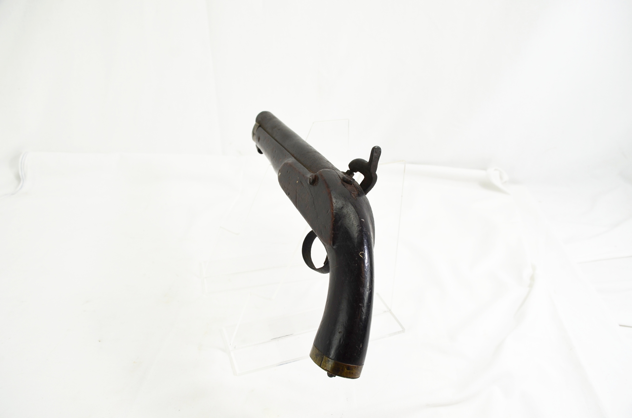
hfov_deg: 62.0
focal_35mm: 30
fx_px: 526
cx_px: 316
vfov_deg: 43.4
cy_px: 209
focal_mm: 20
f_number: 6.3
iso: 200
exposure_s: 1/160
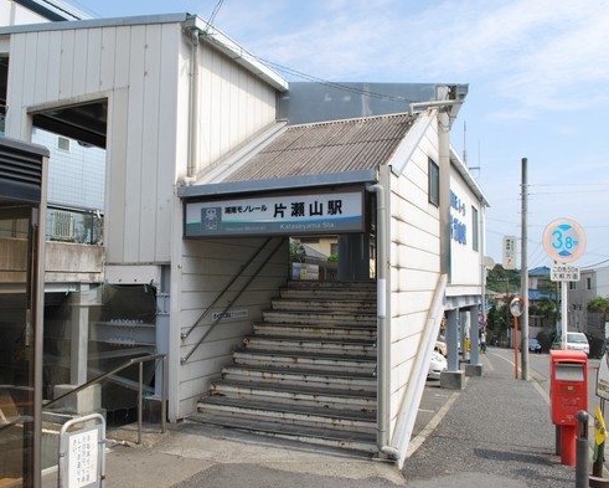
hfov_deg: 57.0
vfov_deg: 47.1
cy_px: 243
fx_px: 559
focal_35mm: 31
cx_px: 265
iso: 100
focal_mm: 18
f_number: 8
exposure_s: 1/200
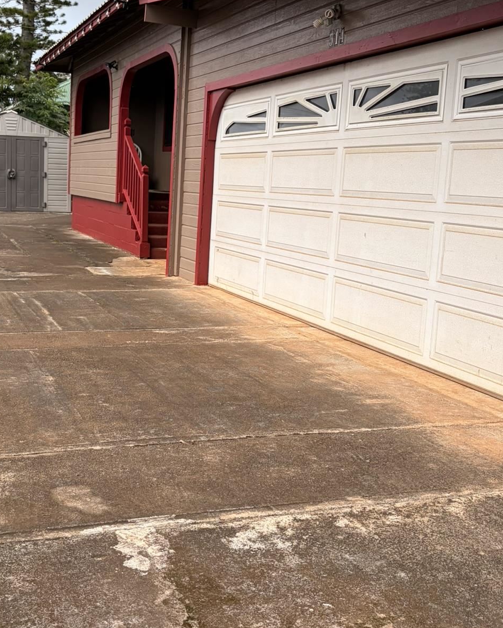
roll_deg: -3.4
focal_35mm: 44
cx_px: 174
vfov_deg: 42.0
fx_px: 819
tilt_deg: -8.1
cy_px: 291
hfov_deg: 33.9
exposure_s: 1/2075
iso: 50
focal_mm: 5.96
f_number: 1.6
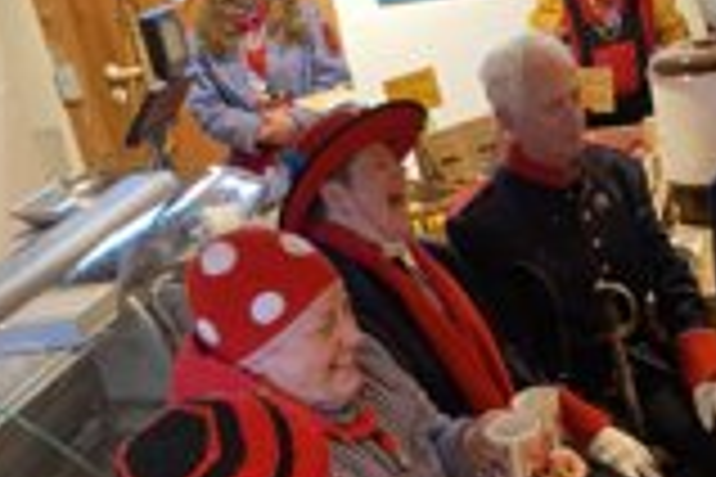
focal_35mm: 68
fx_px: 1352
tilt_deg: -25.9
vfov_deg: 19.6
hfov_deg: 28.4
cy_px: 432
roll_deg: +4.9
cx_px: 653
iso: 400
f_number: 1.8
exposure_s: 1/50
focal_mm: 4.25
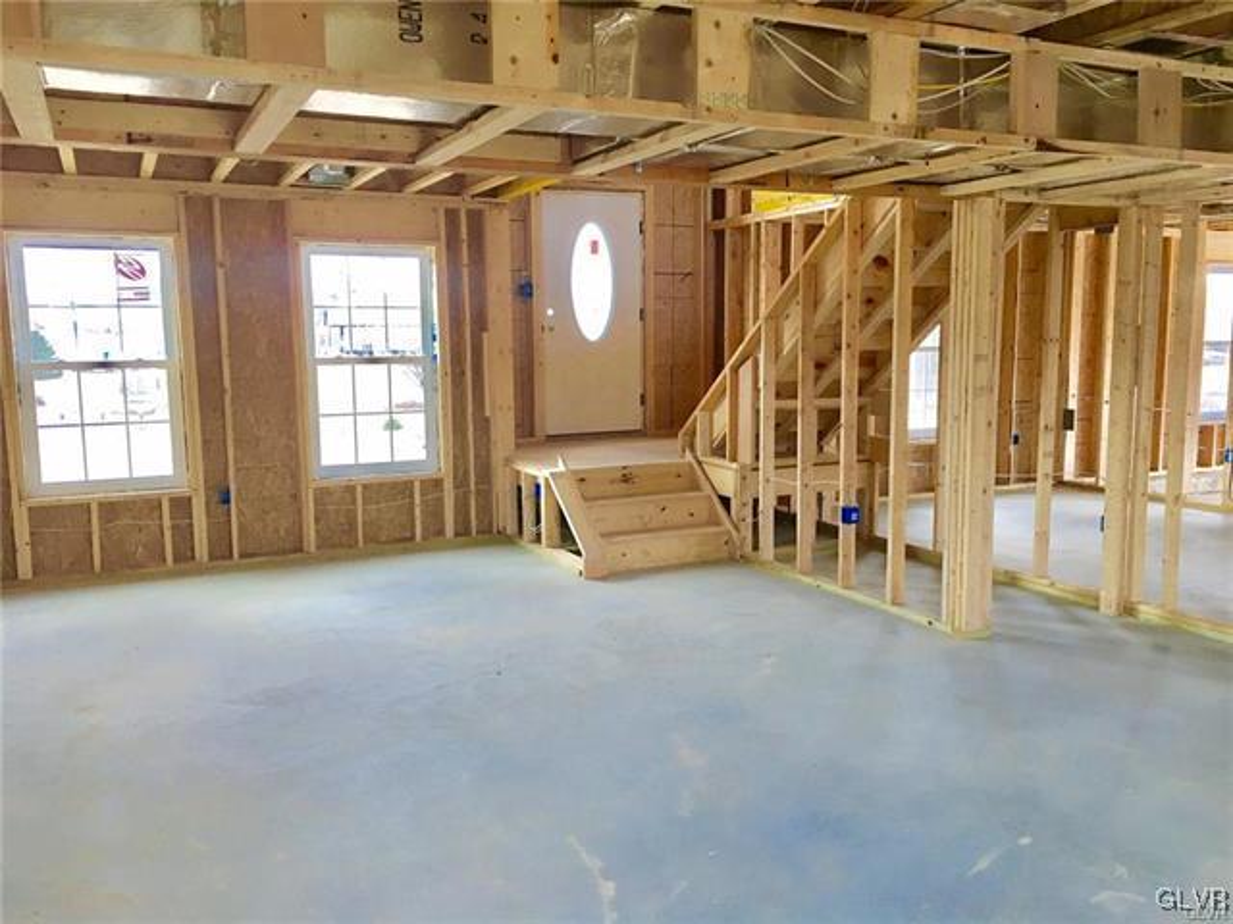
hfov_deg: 61.7
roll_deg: +0.4
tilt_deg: -6.5
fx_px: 1033
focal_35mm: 29
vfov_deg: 48.2
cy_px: 462
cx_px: 616
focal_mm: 4.15
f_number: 2.2
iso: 25
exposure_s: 1/30
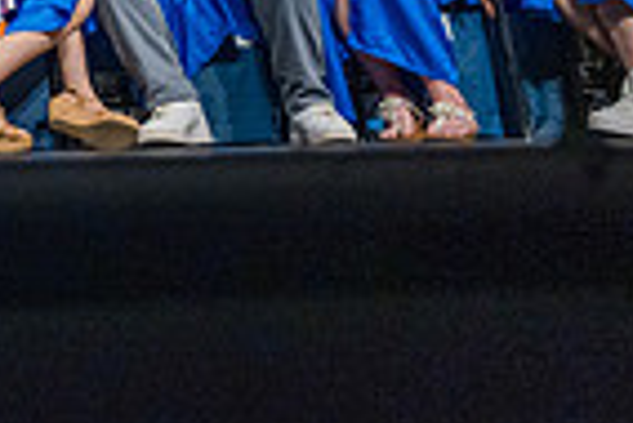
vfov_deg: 12.3
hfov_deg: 16.5
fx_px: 1725
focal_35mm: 98
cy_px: -425
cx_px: -580
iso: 2500
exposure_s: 1/160
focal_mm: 24
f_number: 2.8
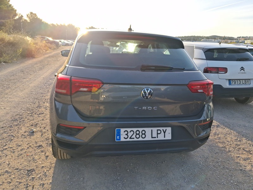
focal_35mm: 27
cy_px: 95
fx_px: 197
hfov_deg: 65.3
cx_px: 126
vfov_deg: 51.4
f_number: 1.8
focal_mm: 4
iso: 20
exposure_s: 1/269
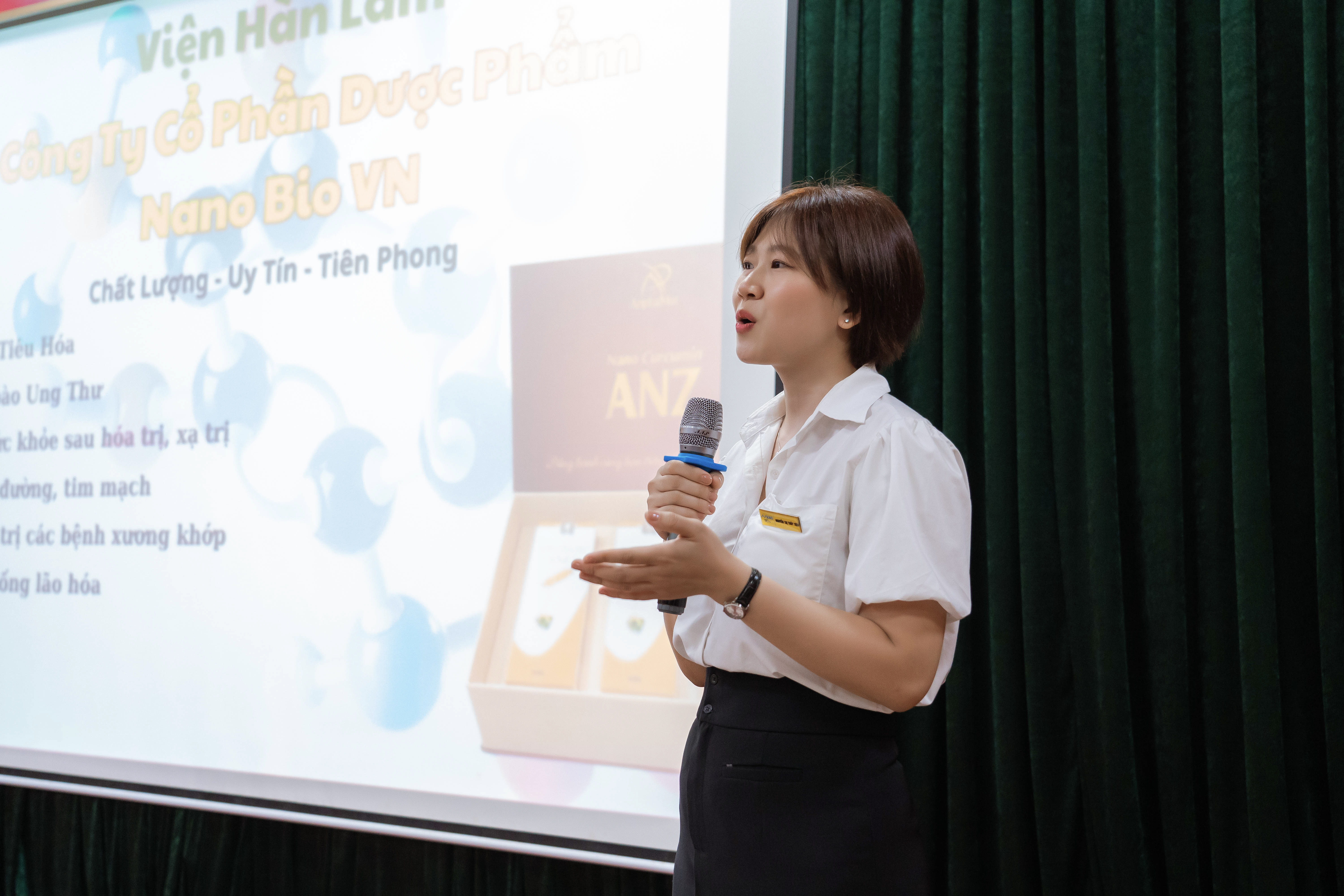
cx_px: 672
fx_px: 1680
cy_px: 448
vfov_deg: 29.9
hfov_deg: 43.6
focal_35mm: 45
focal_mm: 45
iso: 5000
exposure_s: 1/100
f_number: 4.5
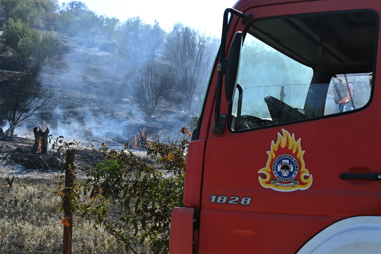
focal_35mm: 57
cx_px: 253
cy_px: 96
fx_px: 603
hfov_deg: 34.7
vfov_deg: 23.7
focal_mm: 24
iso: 125
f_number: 3.8
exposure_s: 1/1000
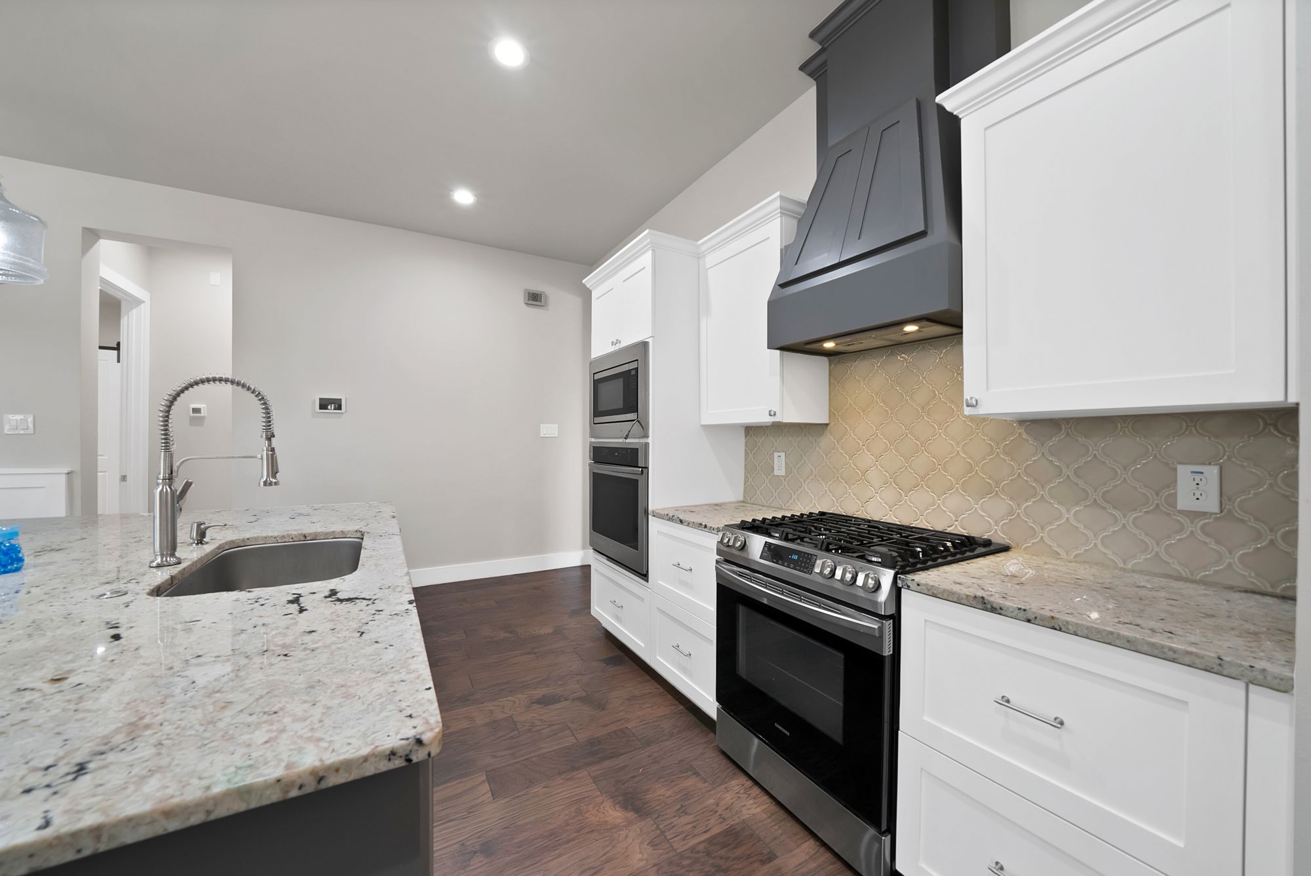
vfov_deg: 90.1
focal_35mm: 12
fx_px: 437
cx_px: 656
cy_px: 438
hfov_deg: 112.6
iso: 640
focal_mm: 12
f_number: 9
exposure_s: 1/4
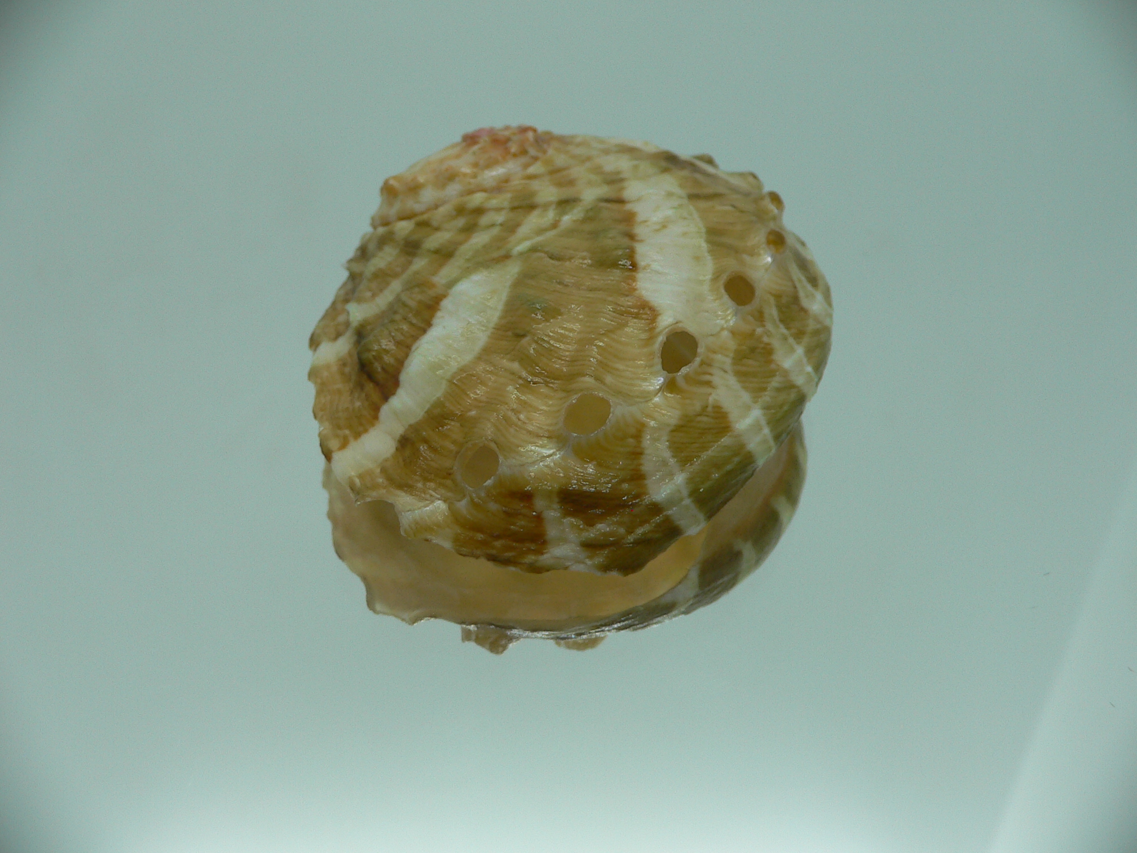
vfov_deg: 40.7
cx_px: 568
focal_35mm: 35
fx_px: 1150
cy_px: 426
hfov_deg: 52.6
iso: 80
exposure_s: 1/60
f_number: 2.8
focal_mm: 4.6
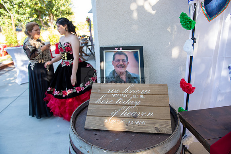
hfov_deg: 73.7
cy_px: 77
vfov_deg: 53.2
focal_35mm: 24
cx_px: 116
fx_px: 154
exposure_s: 1/200
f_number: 4.5
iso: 400
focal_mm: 24
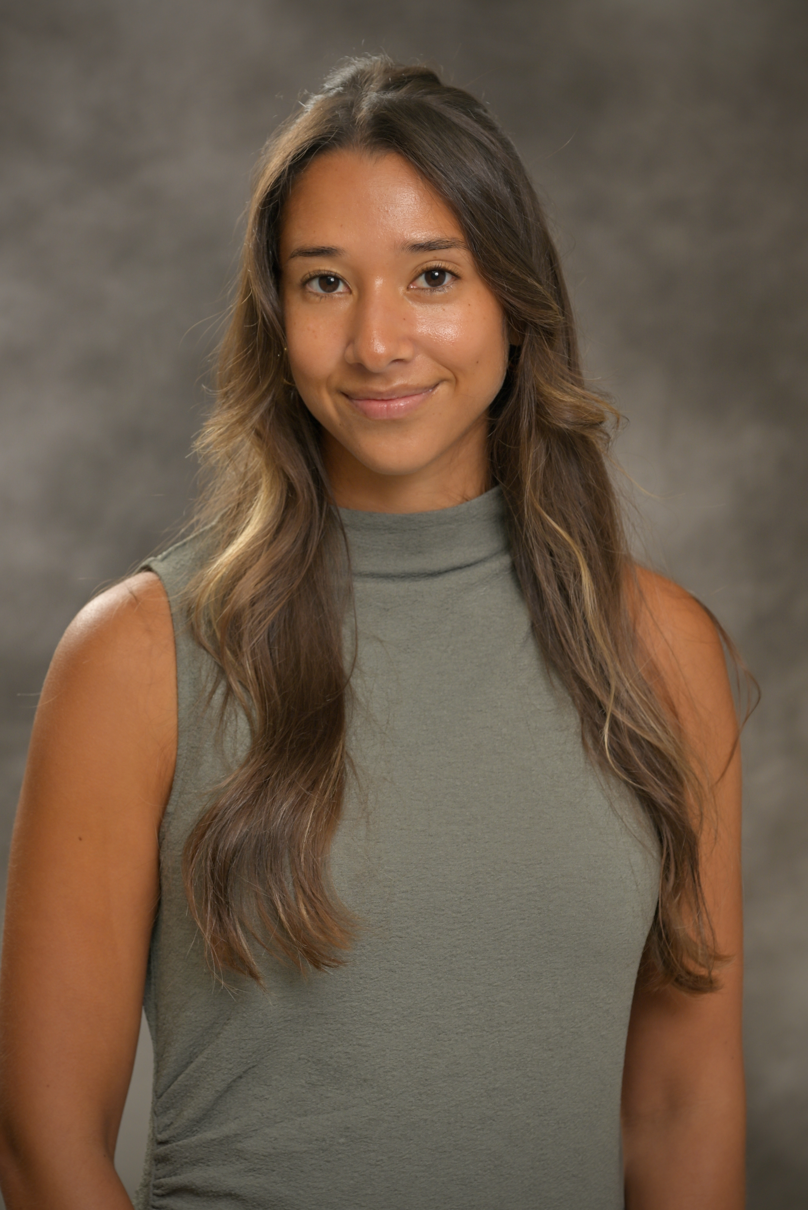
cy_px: 605
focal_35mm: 93
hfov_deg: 14.7
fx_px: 3127
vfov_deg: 21.9
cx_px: 404
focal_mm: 93
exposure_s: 1/160
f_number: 6.3
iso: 125
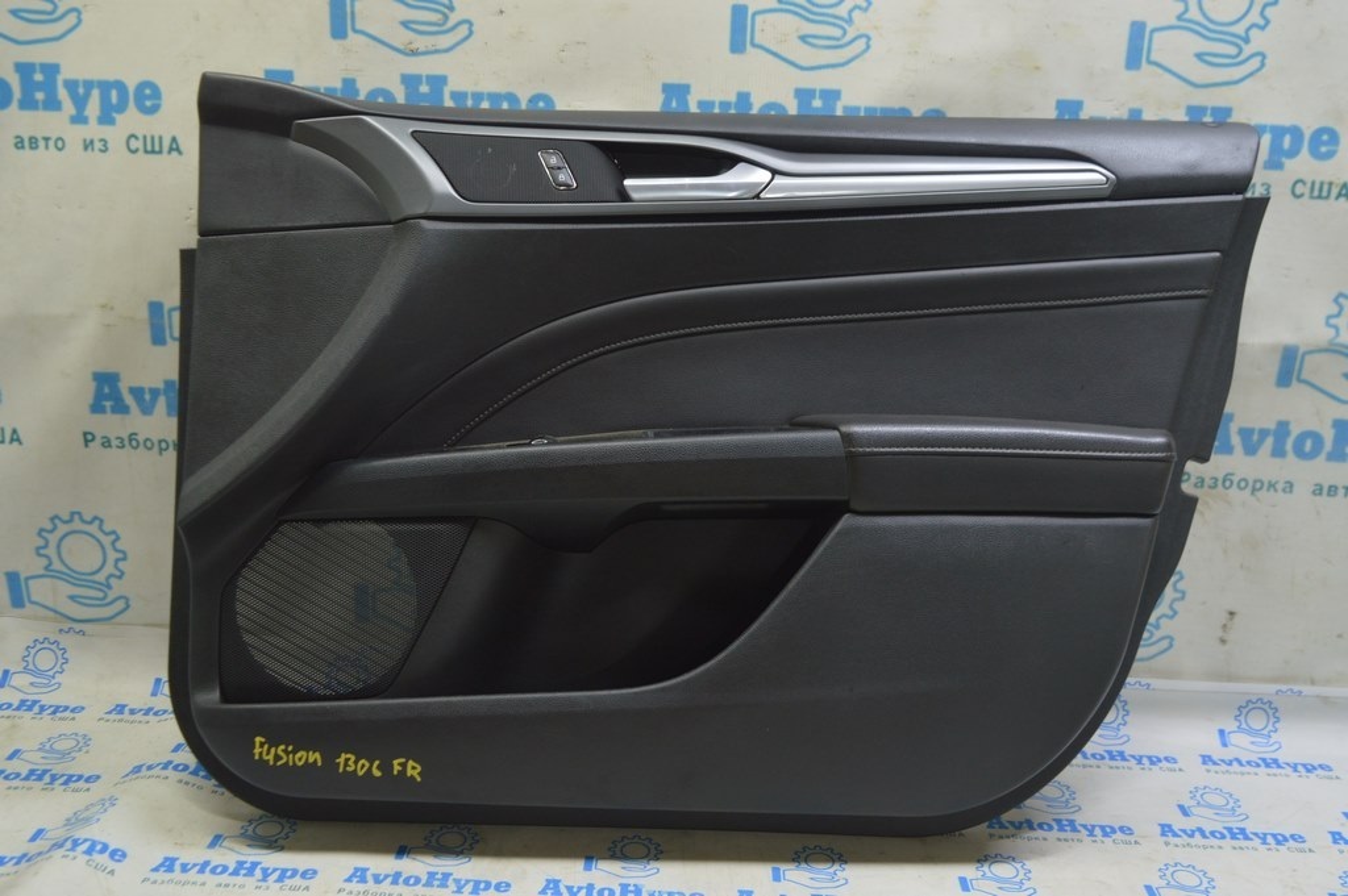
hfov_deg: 55.1
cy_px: 448
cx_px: 674
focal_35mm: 34
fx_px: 1291
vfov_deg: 38.3
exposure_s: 1/20
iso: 400
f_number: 5.6
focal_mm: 23
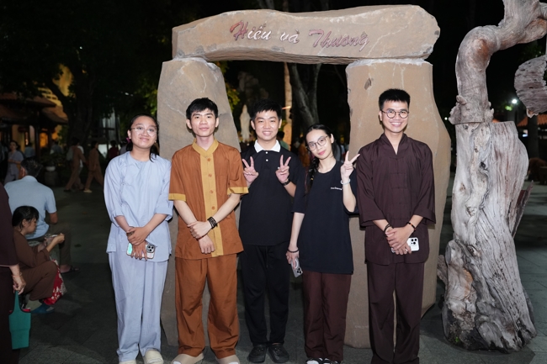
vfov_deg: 37.8
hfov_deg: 54.4
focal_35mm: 35
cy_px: 182
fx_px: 532
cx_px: 274
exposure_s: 1/250
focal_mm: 35
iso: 3200
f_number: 2.8
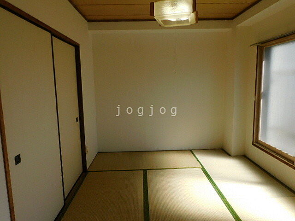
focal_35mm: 24
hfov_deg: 71.6
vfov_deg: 56.8
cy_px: 110
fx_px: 205
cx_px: 148
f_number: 3.3
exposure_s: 1/400
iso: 125
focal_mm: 4.3
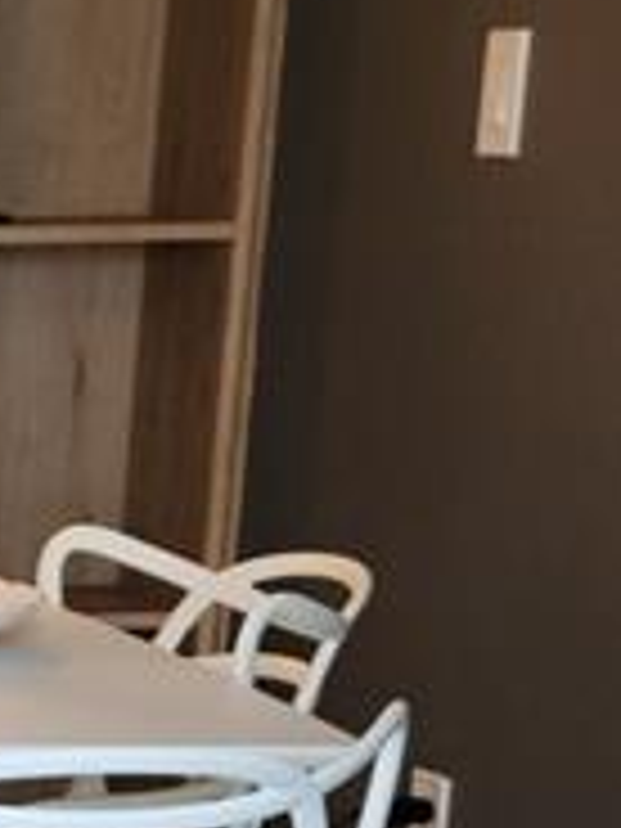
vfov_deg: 10.5
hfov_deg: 7.2
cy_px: 1188
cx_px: -1215
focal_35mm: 183
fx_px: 4377
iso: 160
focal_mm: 5.9
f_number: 2
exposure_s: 1/60
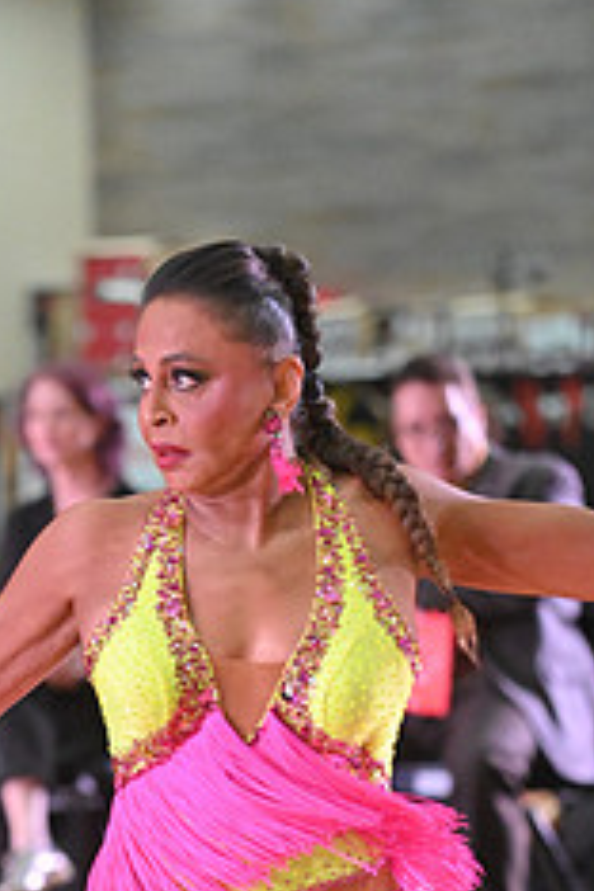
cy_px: 1081
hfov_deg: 2.9
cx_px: 17
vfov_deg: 4.4
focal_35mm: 470
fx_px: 11632
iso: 5000
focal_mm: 190
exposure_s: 1/400
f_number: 5
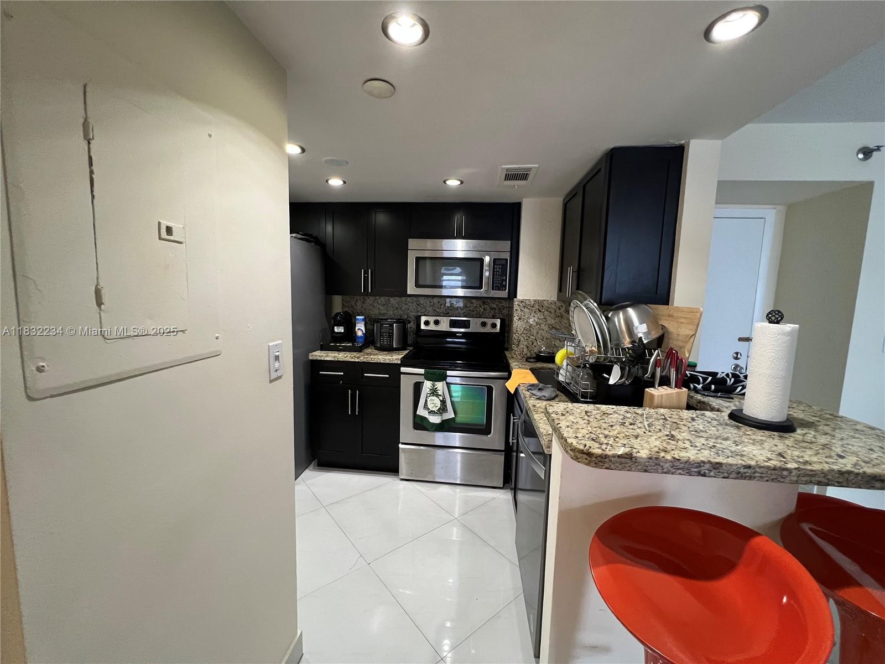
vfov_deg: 89.9
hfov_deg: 106.2
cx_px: 442
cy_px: 332
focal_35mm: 13
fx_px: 332
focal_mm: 1.57
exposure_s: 1/60
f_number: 1.8
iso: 250
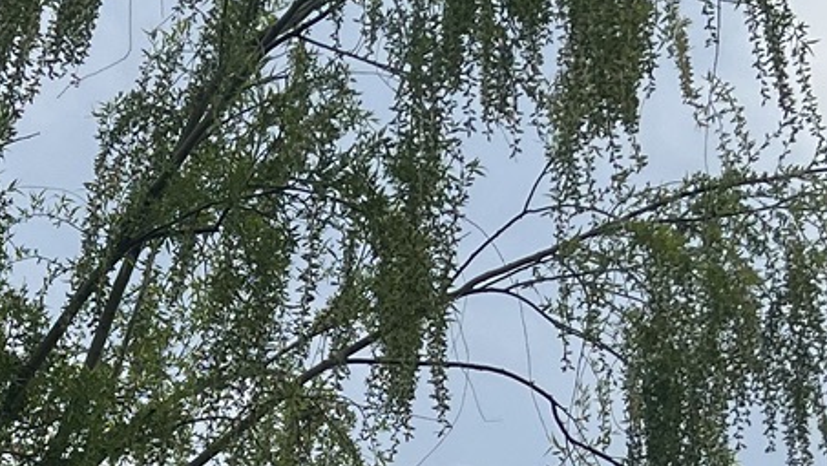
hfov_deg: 16.9
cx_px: 62
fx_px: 2742
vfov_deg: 9.0
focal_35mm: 125
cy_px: 985
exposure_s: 1/8000
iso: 50
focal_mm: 5.7
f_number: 1.5
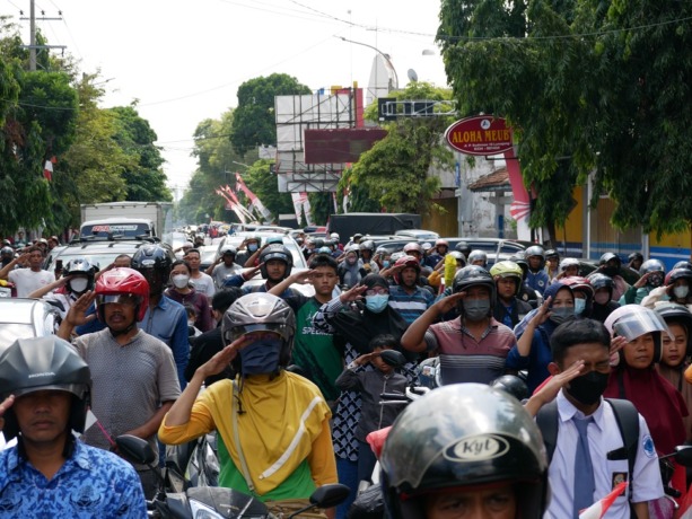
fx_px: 1600
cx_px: 346
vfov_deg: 18.4
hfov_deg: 24.4
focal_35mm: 80
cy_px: 260
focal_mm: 40
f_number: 5.6
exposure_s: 1/320
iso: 200
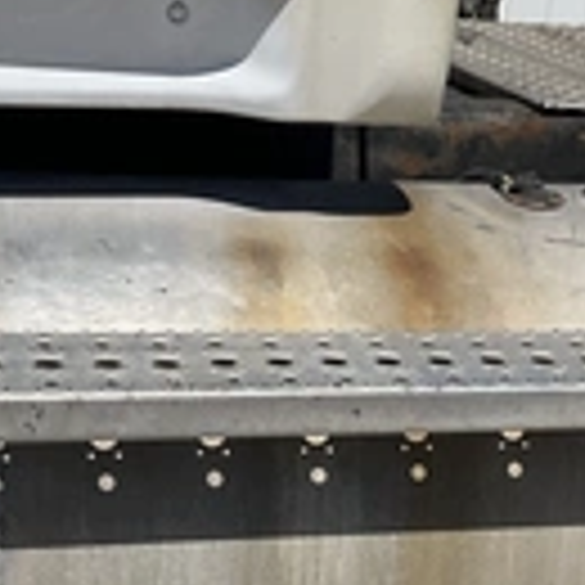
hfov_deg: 21.9
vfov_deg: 21.5
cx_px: 342
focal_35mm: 79
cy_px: 508
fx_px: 1510
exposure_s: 1/3534
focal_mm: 3
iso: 25
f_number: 1.8
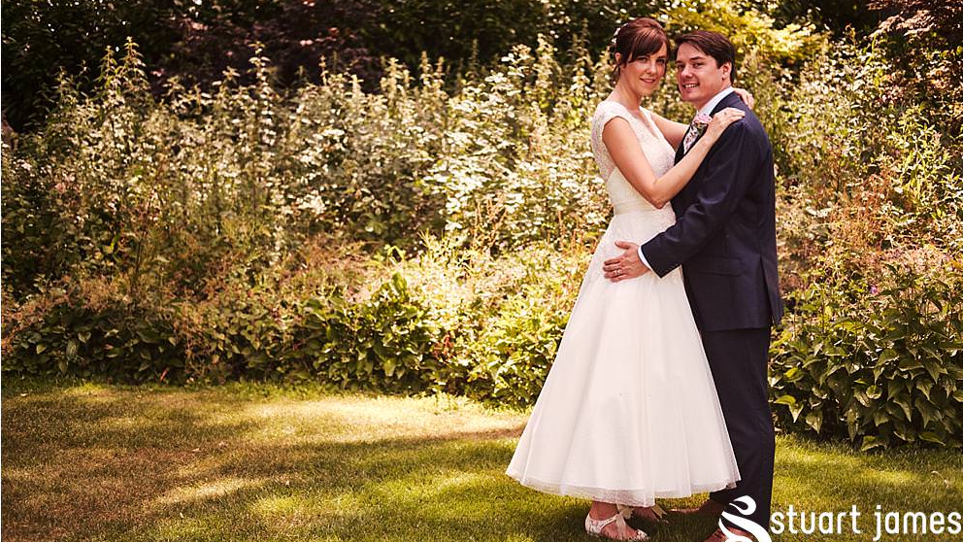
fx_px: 1430
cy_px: 244
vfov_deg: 21.4
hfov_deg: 37.2
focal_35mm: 56
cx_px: 484
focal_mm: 35
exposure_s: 1/2500
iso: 400
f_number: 2
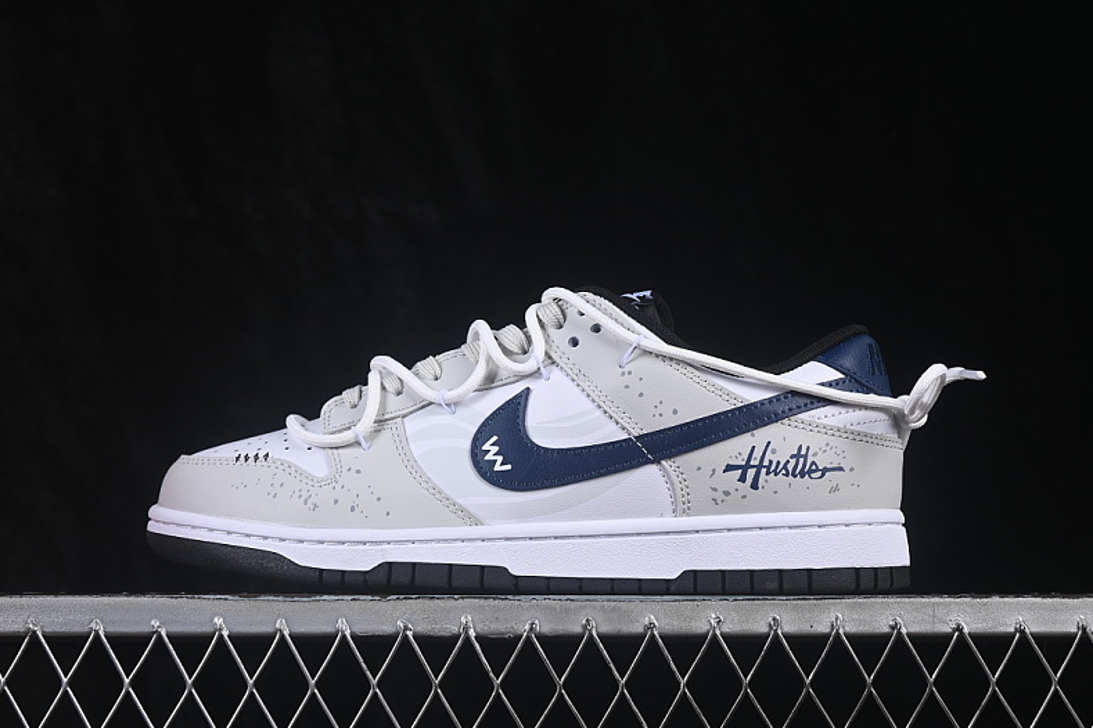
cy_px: 365
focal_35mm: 76
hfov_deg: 26.7
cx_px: 544
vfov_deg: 17.9
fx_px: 2307
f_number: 8
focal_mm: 50
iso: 160
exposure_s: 1/80
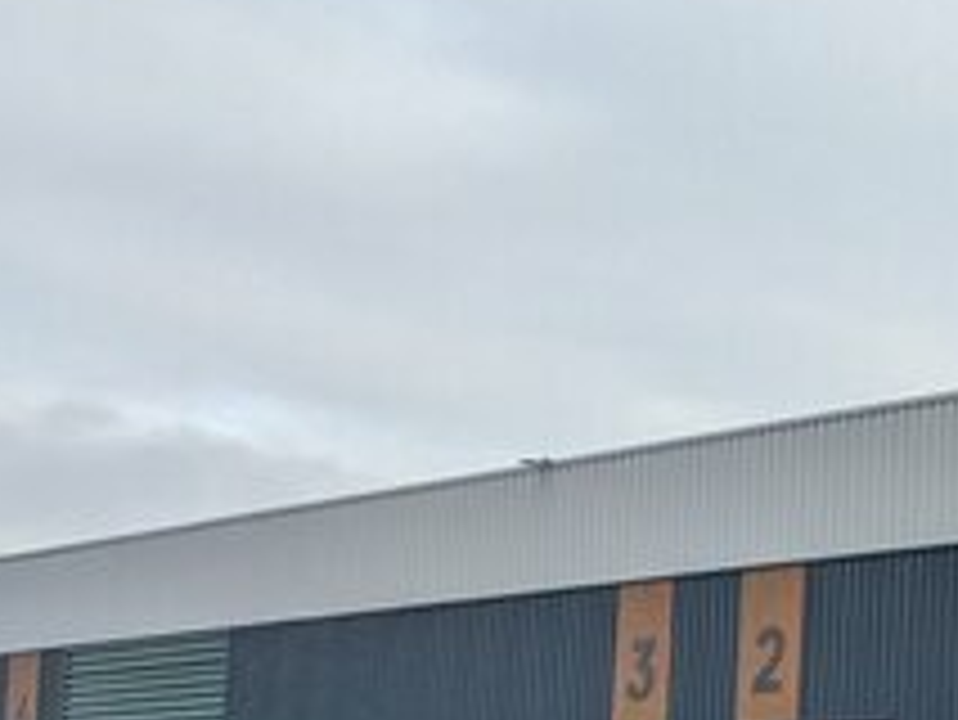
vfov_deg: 22.2
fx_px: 1745
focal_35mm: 63
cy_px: 760
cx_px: 1763
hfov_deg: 20.5
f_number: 2.2
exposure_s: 1/566
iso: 49
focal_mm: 1.83
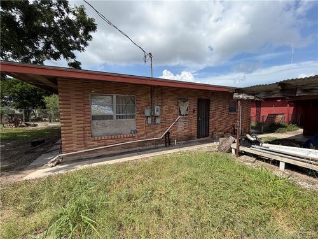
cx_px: 159
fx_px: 129
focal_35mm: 14
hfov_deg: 102.1
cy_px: 120
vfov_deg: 85.7
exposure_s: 1/770
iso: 20
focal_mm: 2.22
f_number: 2.2
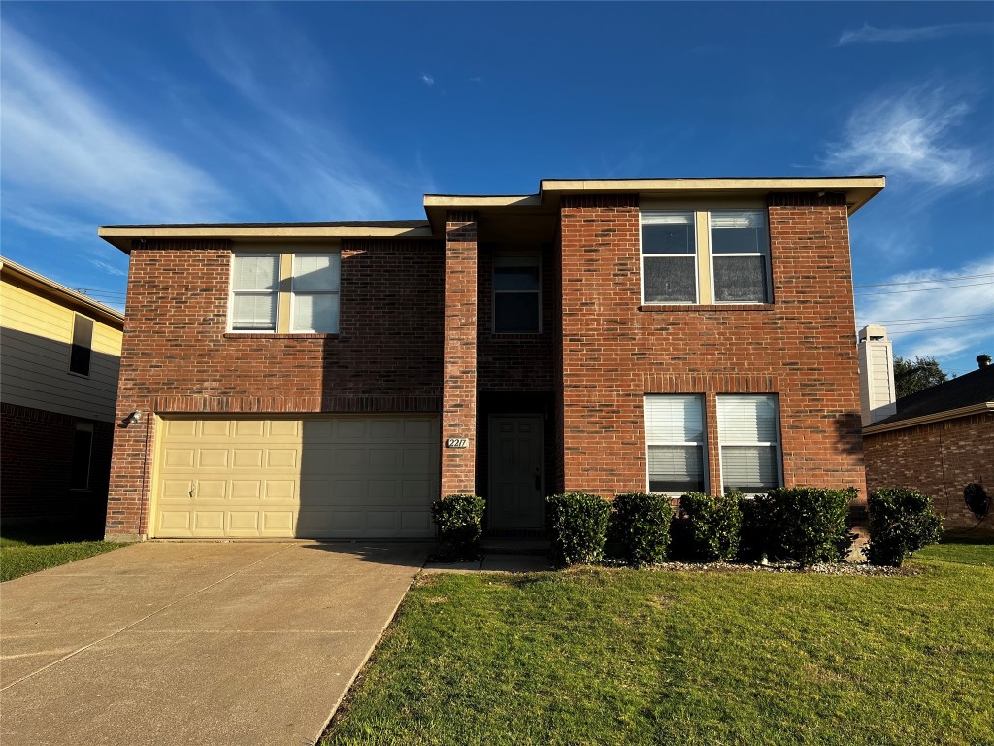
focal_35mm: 26
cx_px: 497
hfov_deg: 67.3
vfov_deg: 53.1
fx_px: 747
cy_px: 373
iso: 50
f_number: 1.5
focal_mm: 5.7
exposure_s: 1/2762
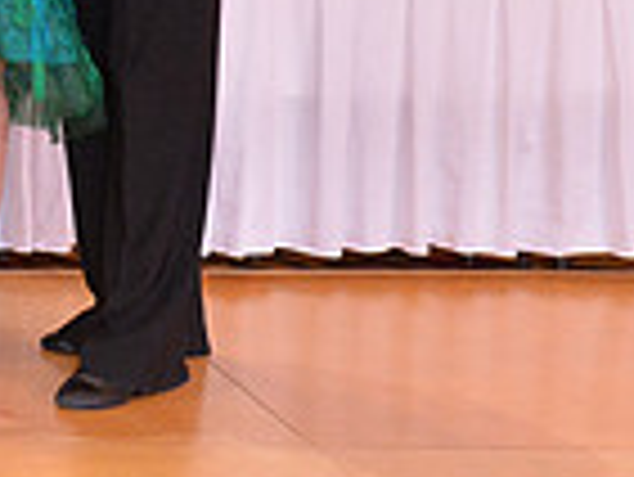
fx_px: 3465
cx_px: -652
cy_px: -133
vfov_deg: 7.8
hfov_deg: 9.7
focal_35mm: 189
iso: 3200
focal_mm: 48
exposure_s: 1/250
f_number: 5.6
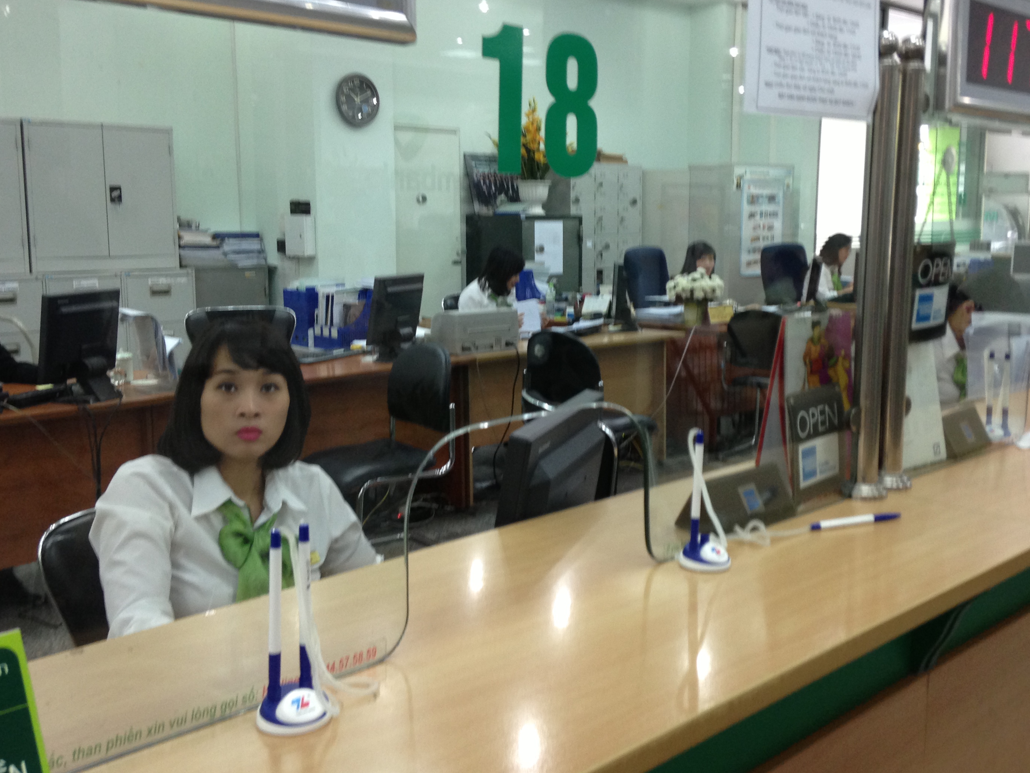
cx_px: 547
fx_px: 1160
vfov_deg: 36.8
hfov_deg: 47.8
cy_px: 349
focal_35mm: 39
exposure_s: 1/20
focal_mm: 4.13
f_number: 2.4
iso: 125
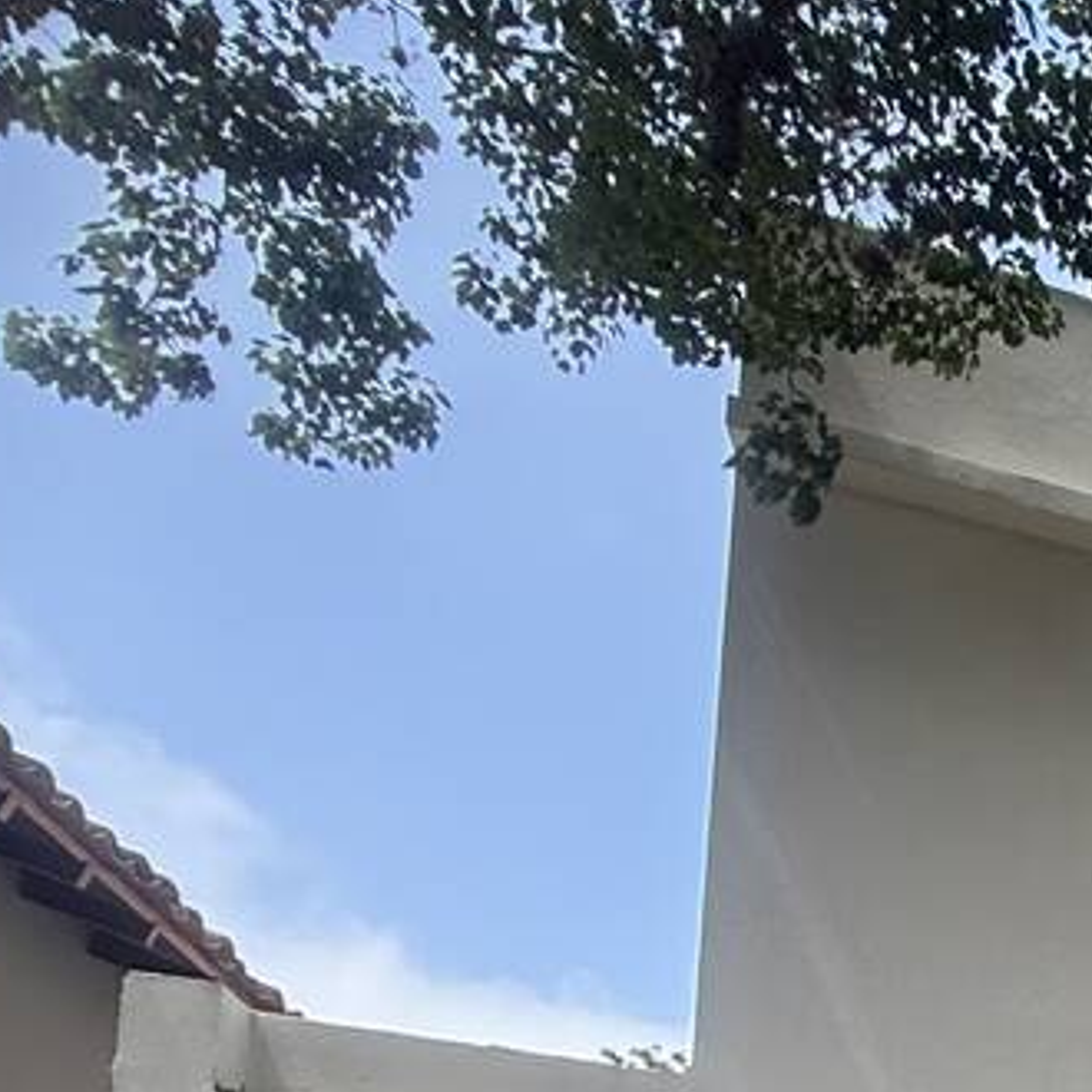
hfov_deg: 19.1
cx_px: 2177
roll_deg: -0.1
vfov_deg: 24.0
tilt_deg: +7.1
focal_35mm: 54
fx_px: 1927
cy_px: 1691
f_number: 2.2
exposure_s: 1/625
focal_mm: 2.22
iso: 50
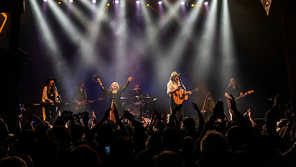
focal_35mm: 50
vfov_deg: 23.9
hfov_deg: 41.3
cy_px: 55
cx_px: 141
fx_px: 393
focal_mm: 32
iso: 2500
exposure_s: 1/160
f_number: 3.2
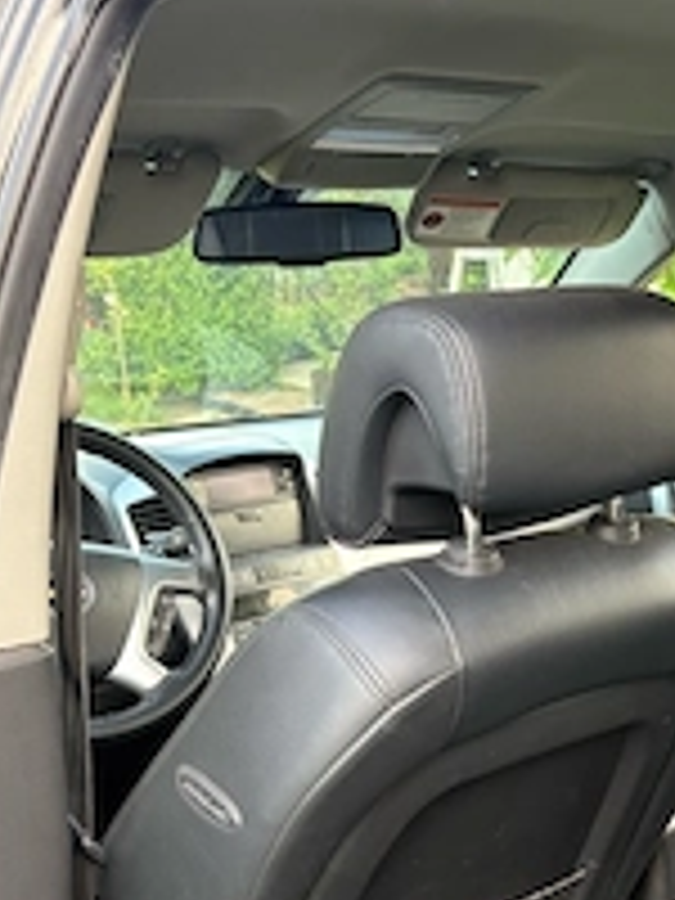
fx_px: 1352
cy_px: 644
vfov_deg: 36.2
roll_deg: +0.1
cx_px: 652
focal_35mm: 52
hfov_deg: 26.7
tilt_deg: -20.6
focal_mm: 5.96
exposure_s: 1/106
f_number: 1.6
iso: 125
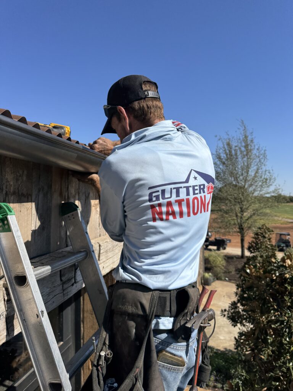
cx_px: 146
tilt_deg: +0.1
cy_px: 196
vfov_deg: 71.6
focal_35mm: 24
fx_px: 271
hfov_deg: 56.8
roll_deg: -0.5
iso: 80
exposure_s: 1/5814
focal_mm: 6.76
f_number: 1.78
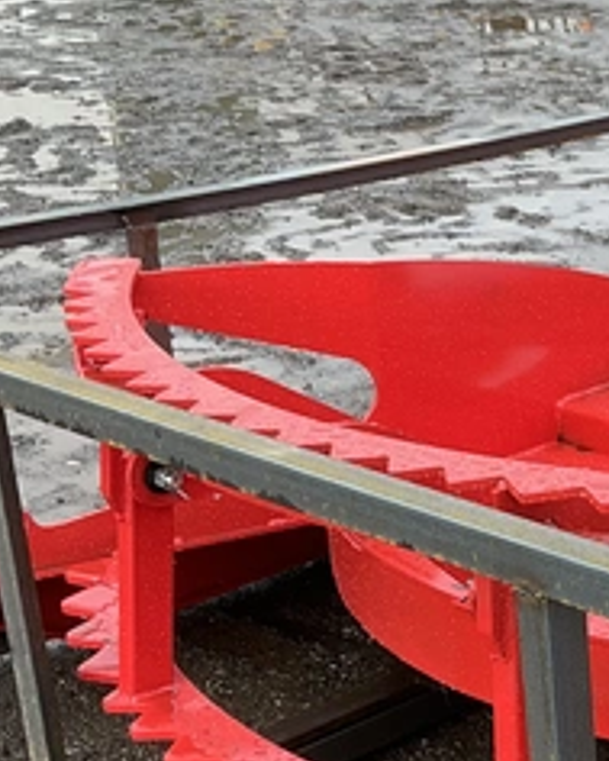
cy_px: 621
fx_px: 2026
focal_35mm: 90
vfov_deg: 21.0
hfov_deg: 15.8
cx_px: 889
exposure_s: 1/160
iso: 20
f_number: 1.8
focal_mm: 3
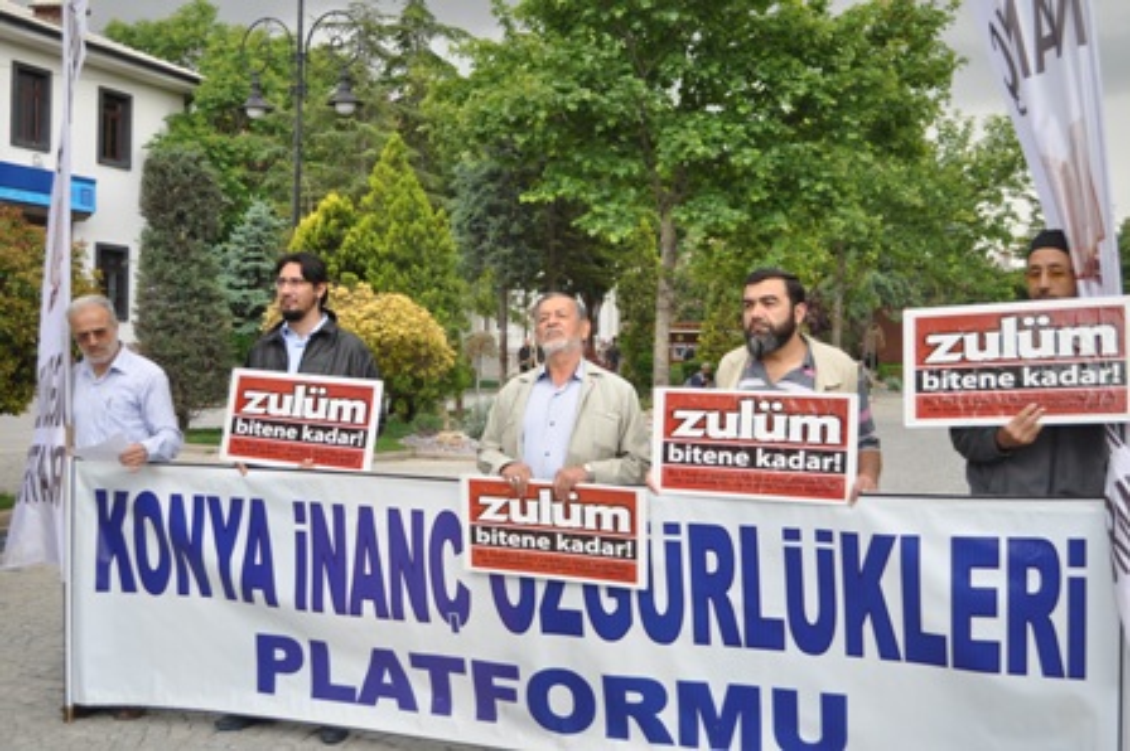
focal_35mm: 42
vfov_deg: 31.8
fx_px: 1317
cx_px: 565
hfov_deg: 46.4
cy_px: 376
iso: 200
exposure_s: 1/160
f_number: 6.3
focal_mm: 28
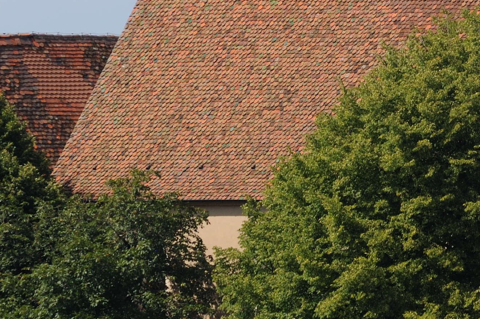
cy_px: 5
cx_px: 589
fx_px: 10934
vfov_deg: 1.7
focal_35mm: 821
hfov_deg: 2.5
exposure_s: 1/640
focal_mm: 170
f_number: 8
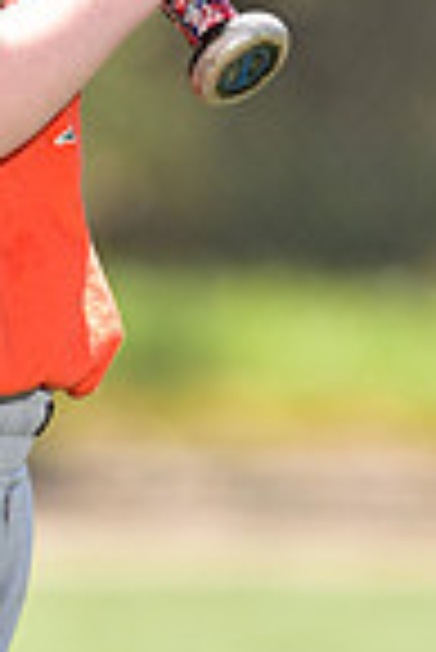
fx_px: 14461
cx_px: -182
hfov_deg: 1.7
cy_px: -184
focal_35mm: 798
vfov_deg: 2.6
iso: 80
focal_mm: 200
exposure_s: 1/250
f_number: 5
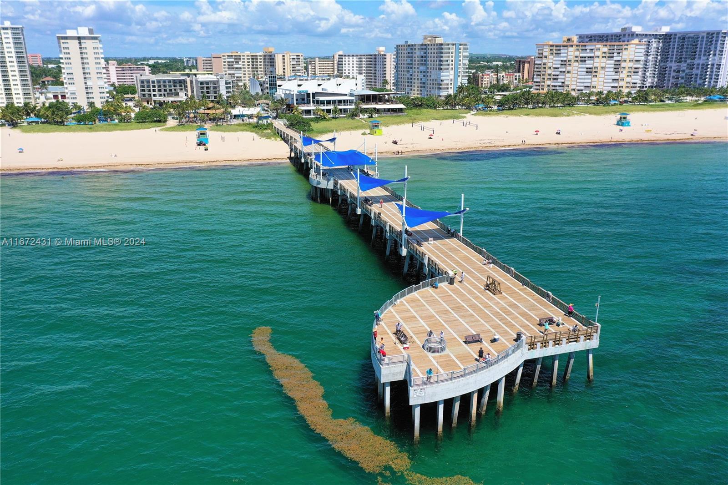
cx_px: 364
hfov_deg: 65.5
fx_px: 566
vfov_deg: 46.4
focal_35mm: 28
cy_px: 242
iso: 100
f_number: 5
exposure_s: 1/1000
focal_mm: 10.26
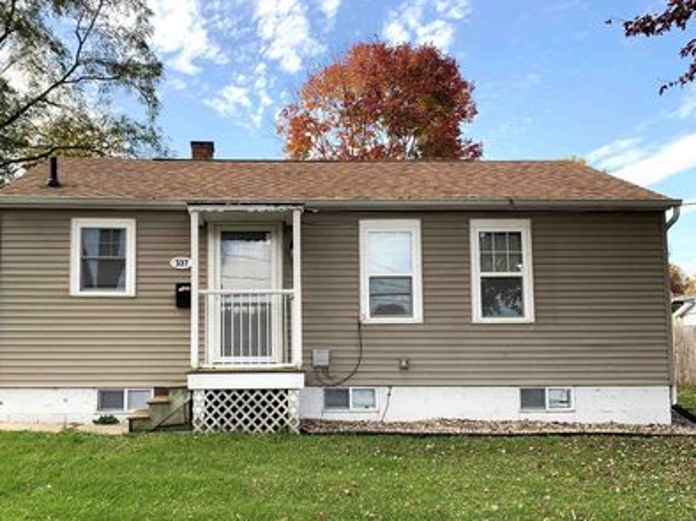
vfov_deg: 42.7
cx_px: 258
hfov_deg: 54.7
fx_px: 663
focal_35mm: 33
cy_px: 308
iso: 25
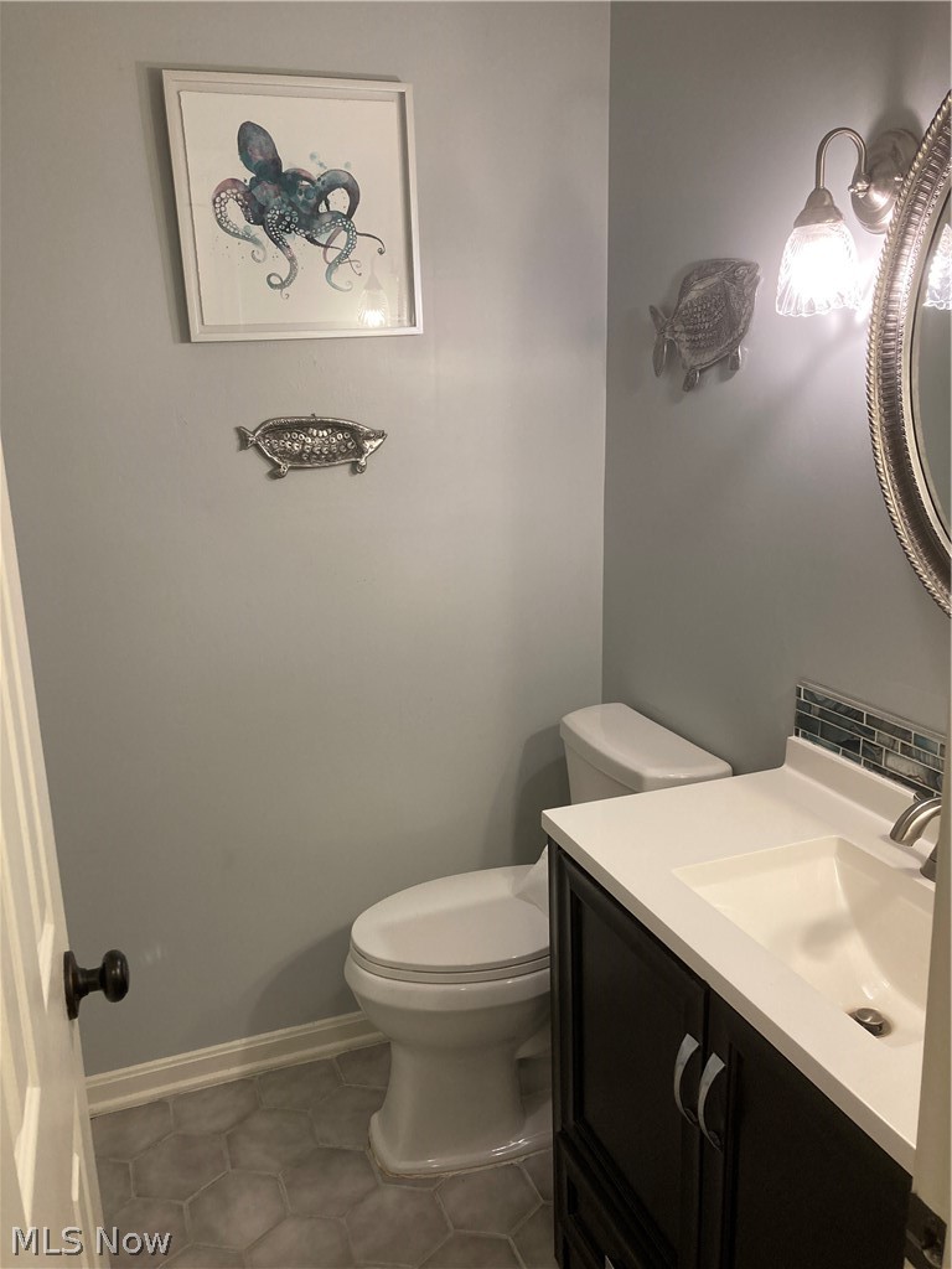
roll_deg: +1.7
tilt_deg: -13.0
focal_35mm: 28
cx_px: 476
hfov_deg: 49.7
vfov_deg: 63.4
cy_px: 634
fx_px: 1027
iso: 100
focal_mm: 3.99
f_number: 1.8
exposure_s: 1/60
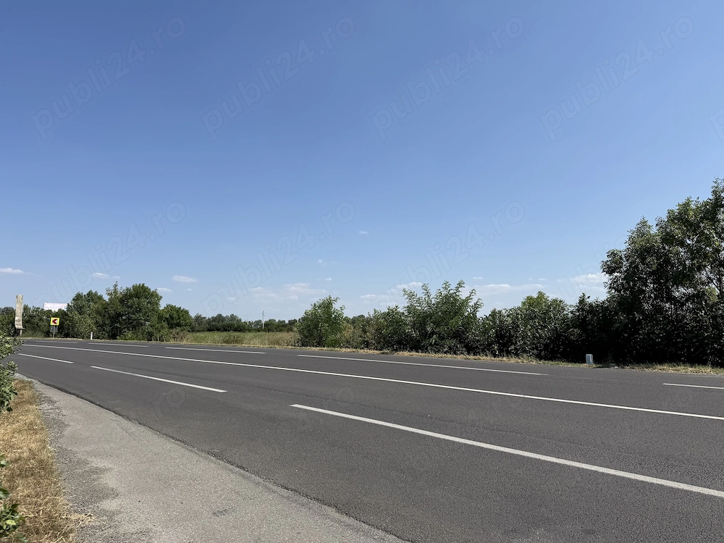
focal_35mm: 24
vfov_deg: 56.8
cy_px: 272
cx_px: 362
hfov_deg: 71.6
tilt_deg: +7.2
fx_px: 502
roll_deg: +0.2
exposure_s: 1/6173
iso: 80
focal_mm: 6.76
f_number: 1.78
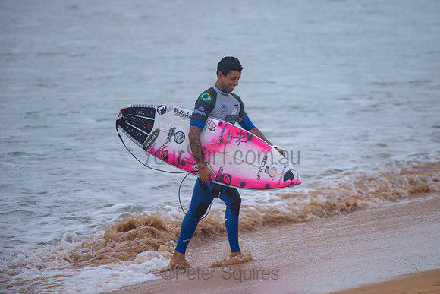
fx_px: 6563
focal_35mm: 537
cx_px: 236
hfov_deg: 3.8
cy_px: 136
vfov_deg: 2.6
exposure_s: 1/2000
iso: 400
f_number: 5.6
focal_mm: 500
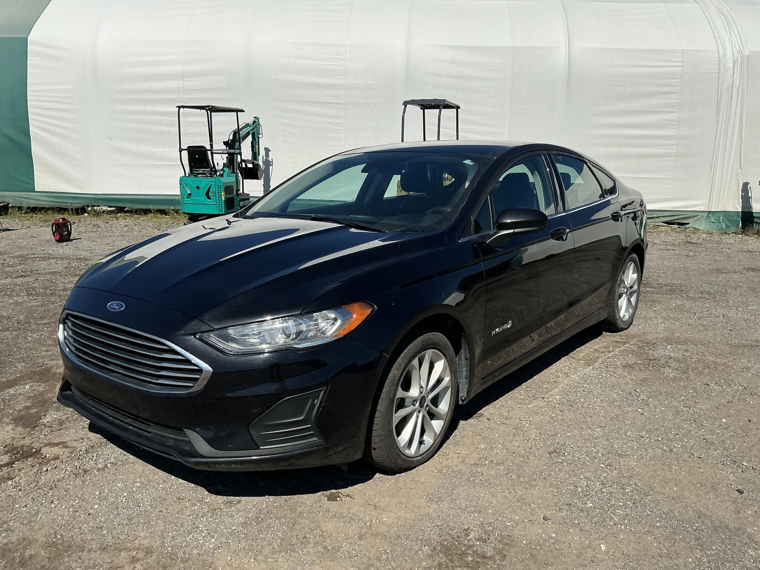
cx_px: 380
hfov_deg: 63.4
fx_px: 615
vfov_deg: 49.7
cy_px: 285
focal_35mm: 28
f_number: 1.8
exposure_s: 1/4405
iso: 25
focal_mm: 3
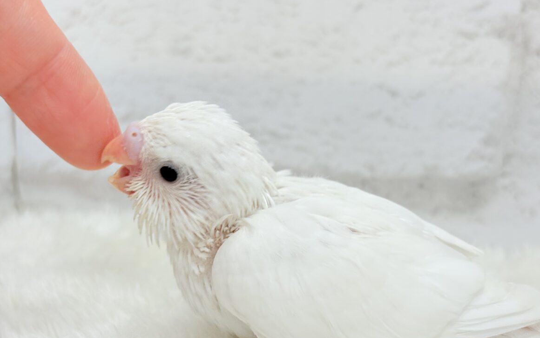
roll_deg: -1.0
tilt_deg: -11.8
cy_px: 186
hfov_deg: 35.7
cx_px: 264
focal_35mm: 57
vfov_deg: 22.7
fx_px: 839
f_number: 1.6
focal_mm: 5.96
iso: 50
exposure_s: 1/100
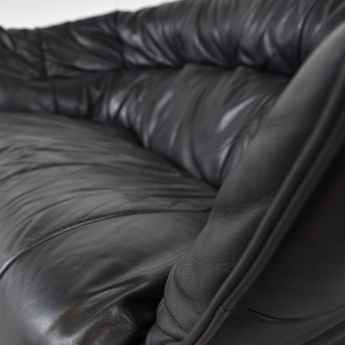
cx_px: 174
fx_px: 485
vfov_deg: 38.5
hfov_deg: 39.2
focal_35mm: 43
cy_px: 245
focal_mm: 22
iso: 200
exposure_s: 1/40
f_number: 3.5
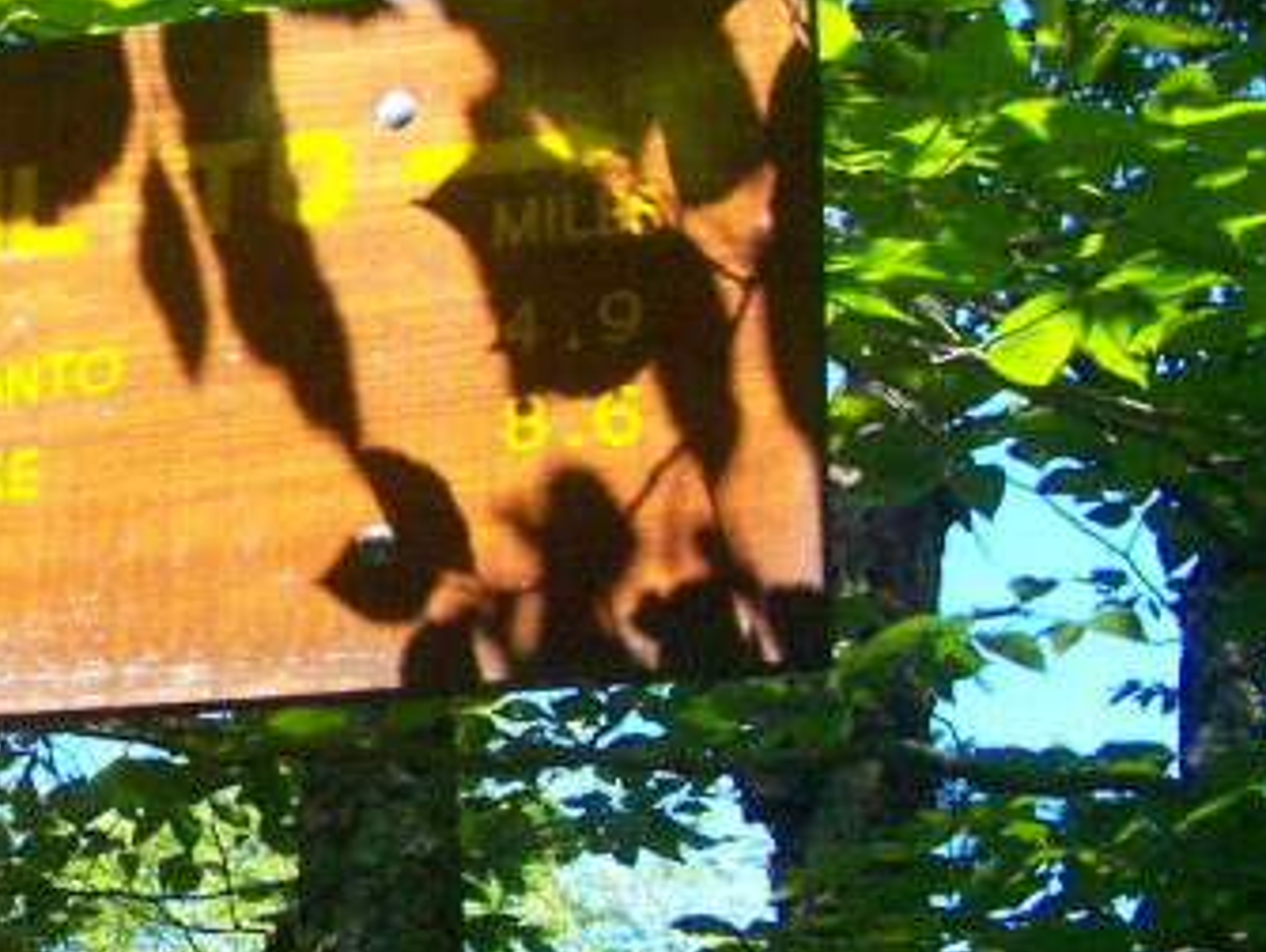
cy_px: 204
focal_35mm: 116
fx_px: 4247
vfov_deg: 12.7
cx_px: -265
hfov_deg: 16.3
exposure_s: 1/640
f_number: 4
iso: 400
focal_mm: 6.3
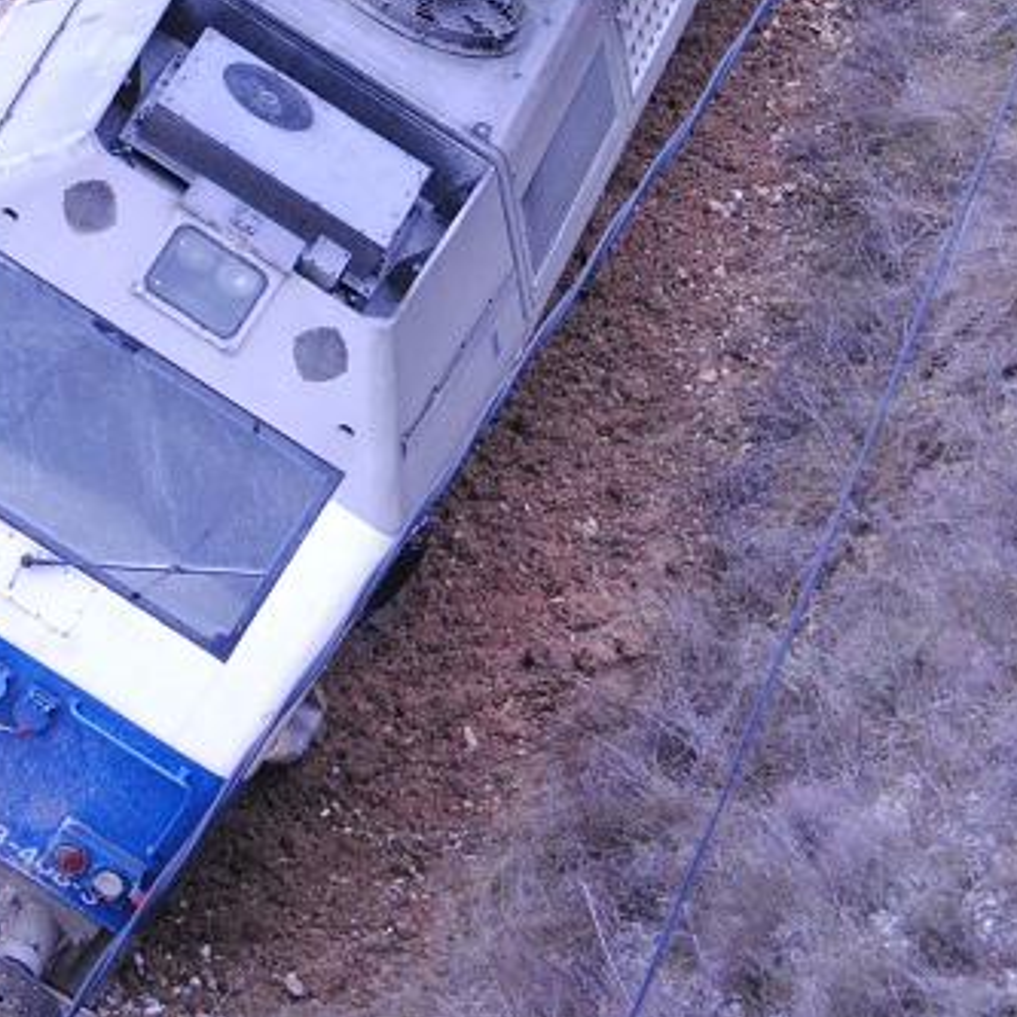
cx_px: 337
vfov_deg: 9.1
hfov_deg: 9.2
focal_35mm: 190
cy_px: -92
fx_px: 6315
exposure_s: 1/800
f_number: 4.2
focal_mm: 62
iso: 1600
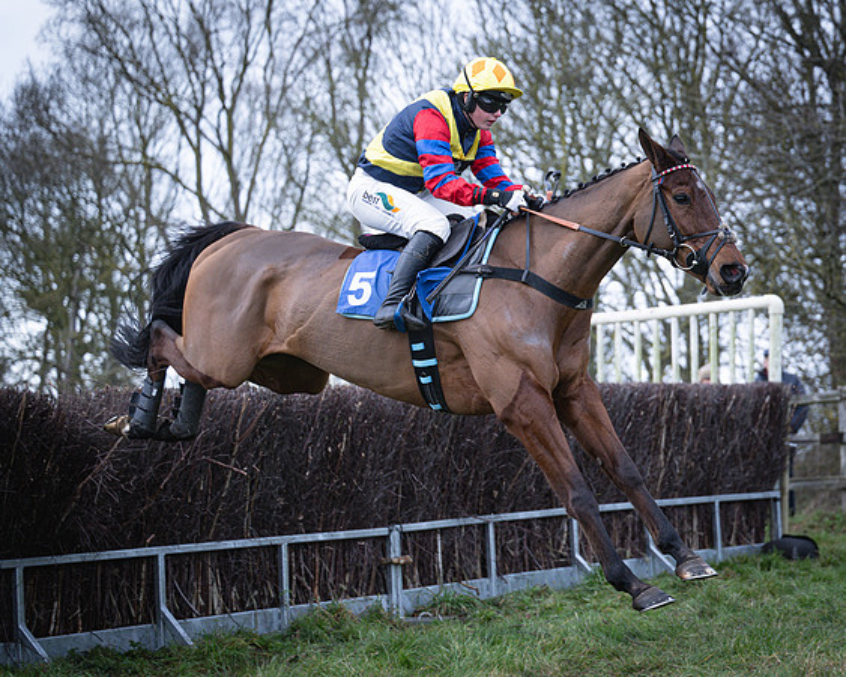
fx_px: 2339
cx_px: 558
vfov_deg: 16.4
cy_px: 340
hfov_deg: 20.4
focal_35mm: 93
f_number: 2.8
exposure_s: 1/1600
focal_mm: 70
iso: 800
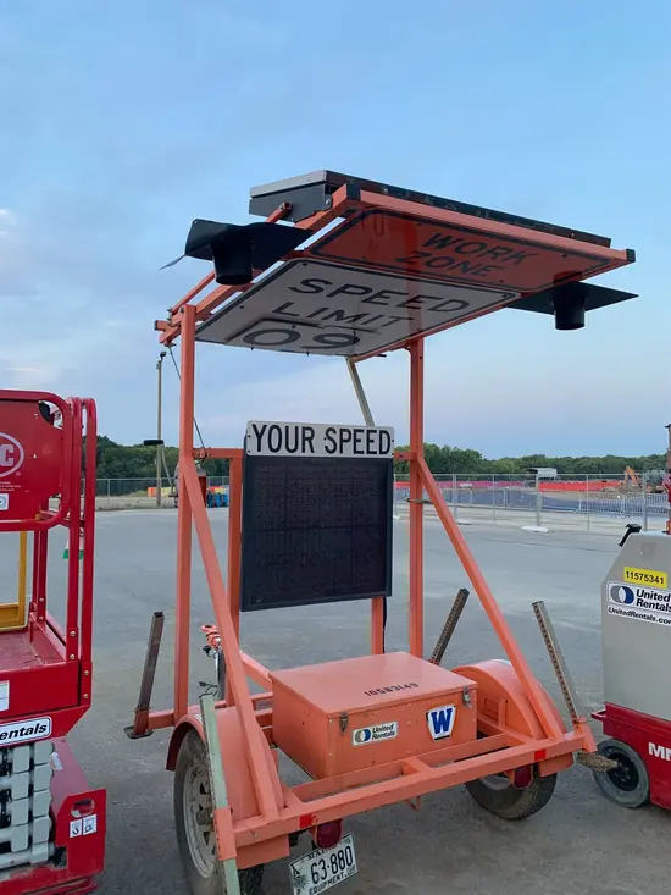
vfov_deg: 67.3
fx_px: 672
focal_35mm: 26
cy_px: 448
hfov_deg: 53.1
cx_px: 336
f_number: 1.8
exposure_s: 1/121
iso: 80
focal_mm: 4.25
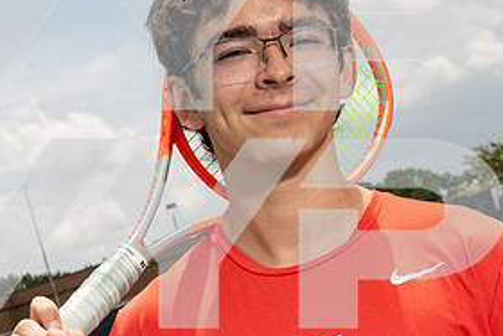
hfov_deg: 22.9
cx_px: 264
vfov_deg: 15.3
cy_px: 234
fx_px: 1244
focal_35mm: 89
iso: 100
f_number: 11
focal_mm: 43
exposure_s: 1/250
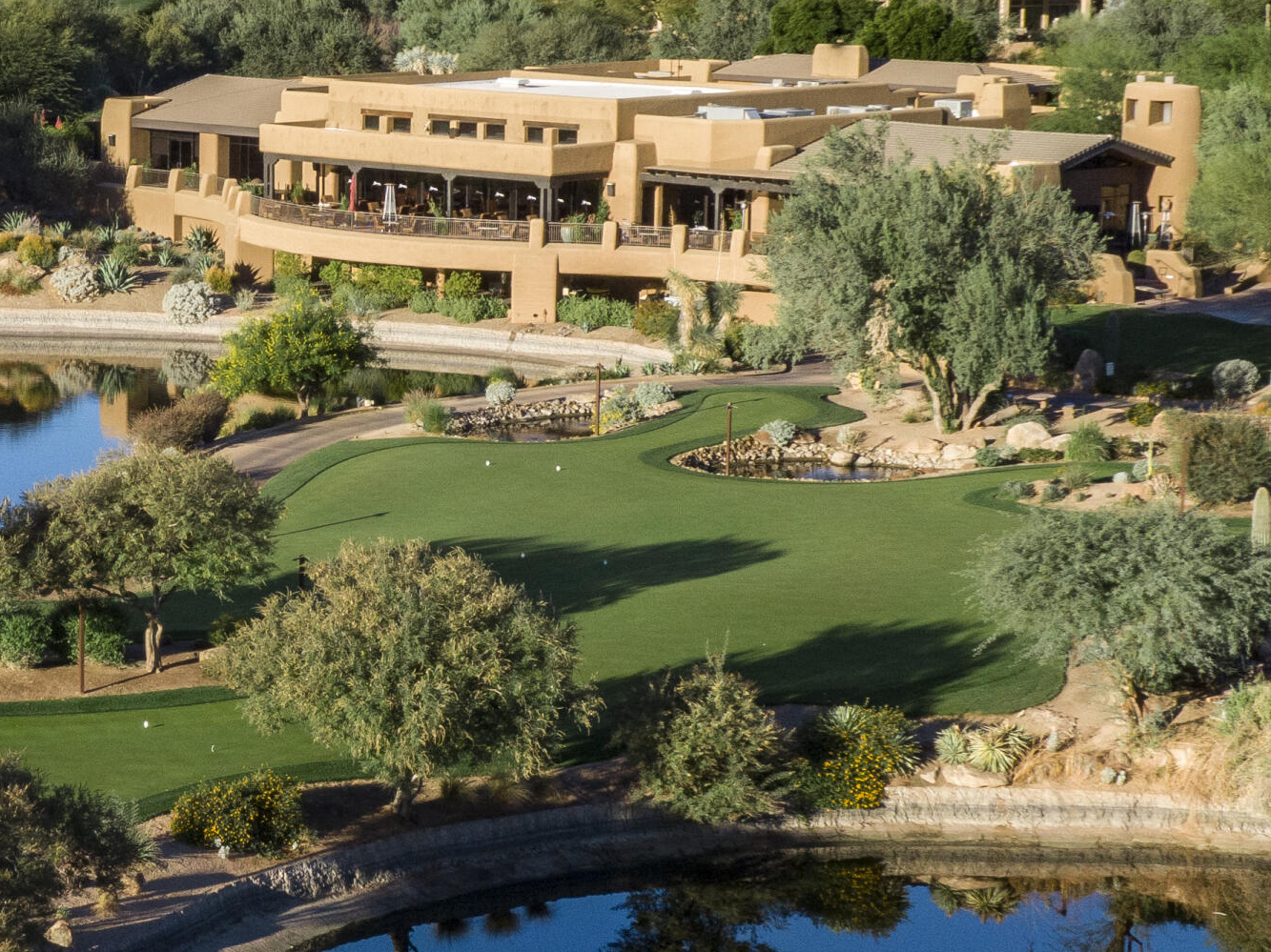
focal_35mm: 108
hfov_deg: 17.8
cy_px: 427
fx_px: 3964
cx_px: -7
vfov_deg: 13.7
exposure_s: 1/80
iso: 100
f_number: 3.8
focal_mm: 8.6
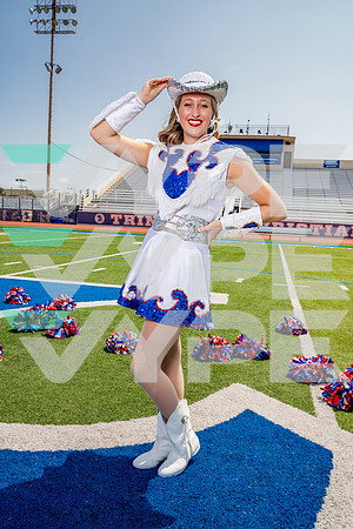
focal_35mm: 32
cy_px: 264
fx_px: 471
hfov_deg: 41.1
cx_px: 176
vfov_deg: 58.7
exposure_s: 1/250
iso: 200
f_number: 11
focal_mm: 32
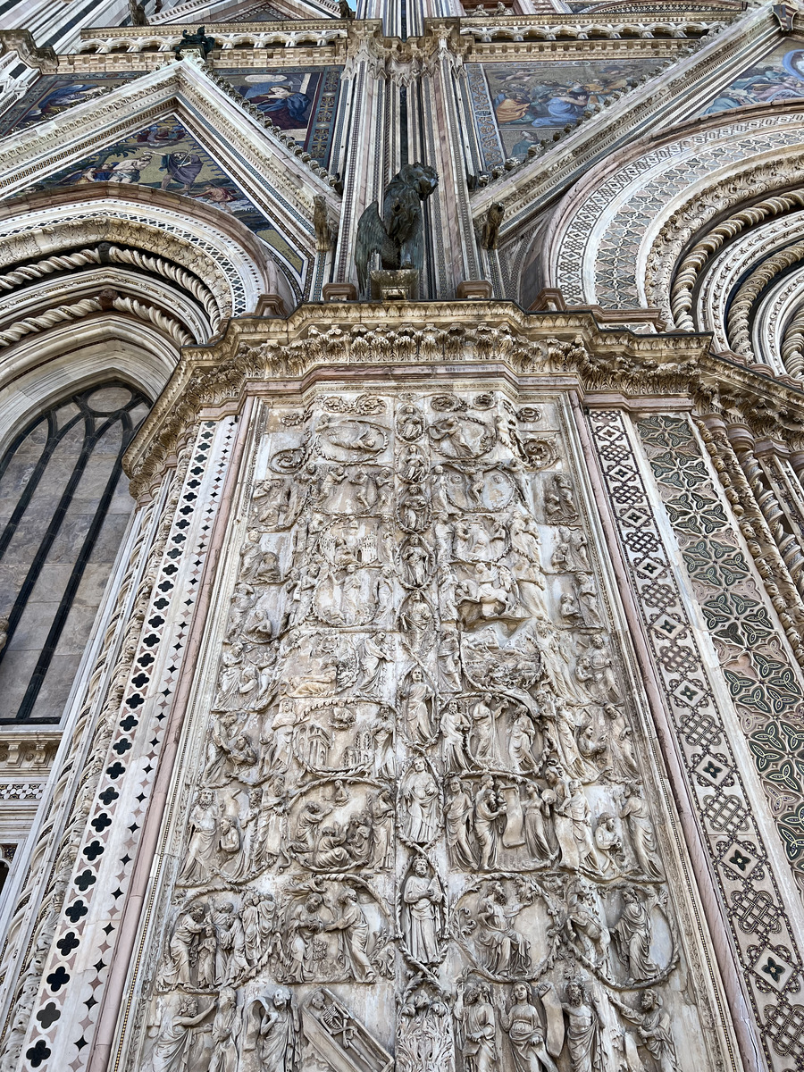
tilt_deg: +45.4
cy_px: 536
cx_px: 402
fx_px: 805
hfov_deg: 53.1
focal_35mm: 26
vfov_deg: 67.3
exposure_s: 1/1209
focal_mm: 5.7
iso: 50
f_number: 1.5
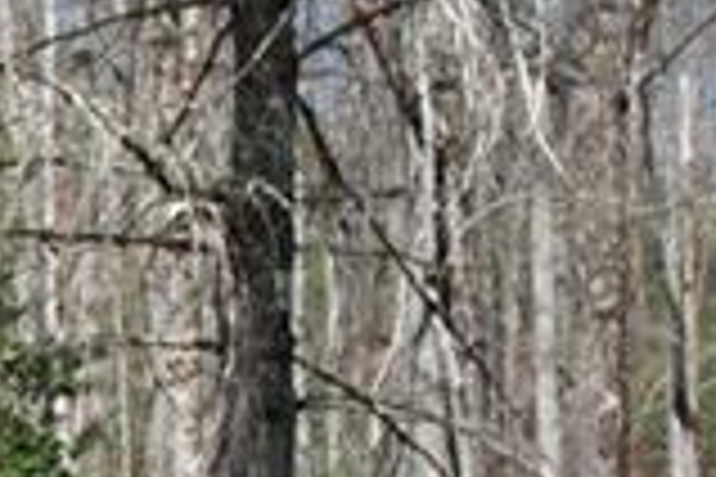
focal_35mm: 142
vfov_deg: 9.5
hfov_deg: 11.2
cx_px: -1171
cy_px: 621
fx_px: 2824
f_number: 2.8
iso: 100
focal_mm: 8.38
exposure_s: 1/800
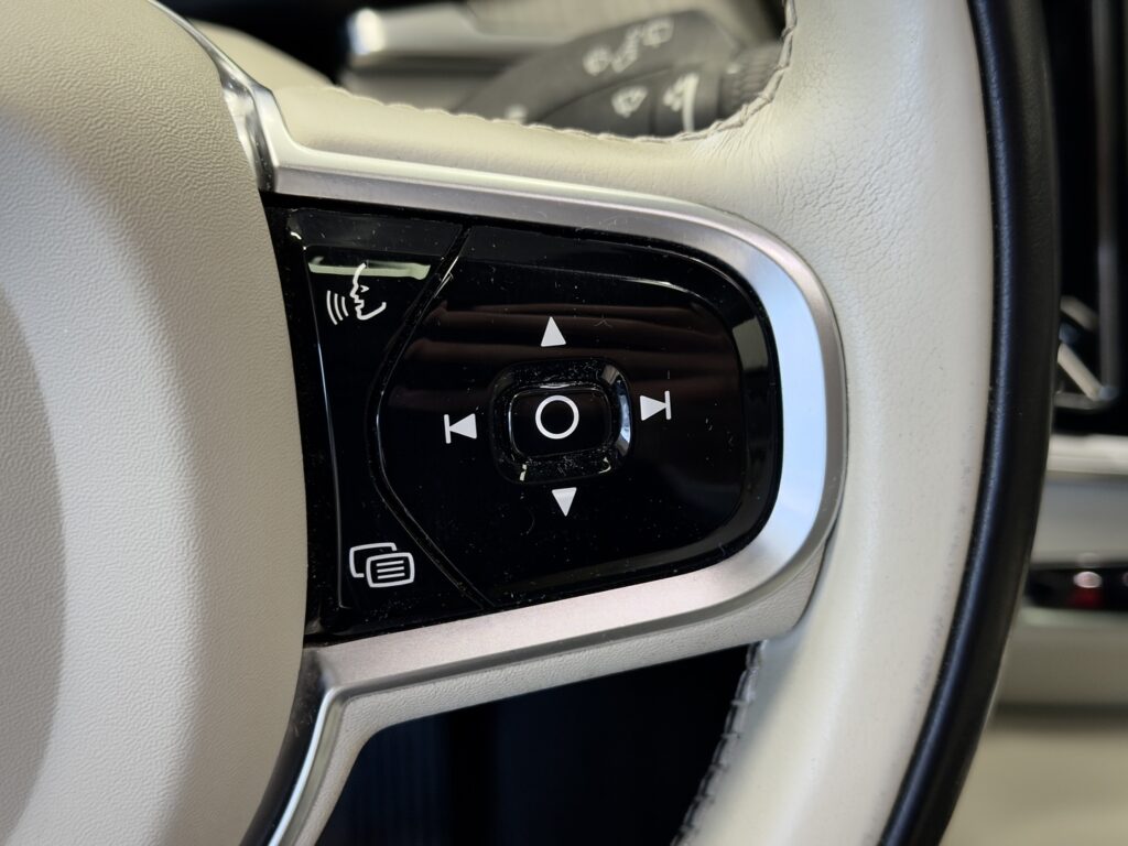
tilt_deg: -30.6
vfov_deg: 30.3
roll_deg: +0.3
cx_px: 564
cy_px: 423
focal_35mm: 48
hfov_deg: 39.7
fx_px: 1564
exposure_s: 1/50
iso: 200
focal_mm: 6.76
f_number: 1.78
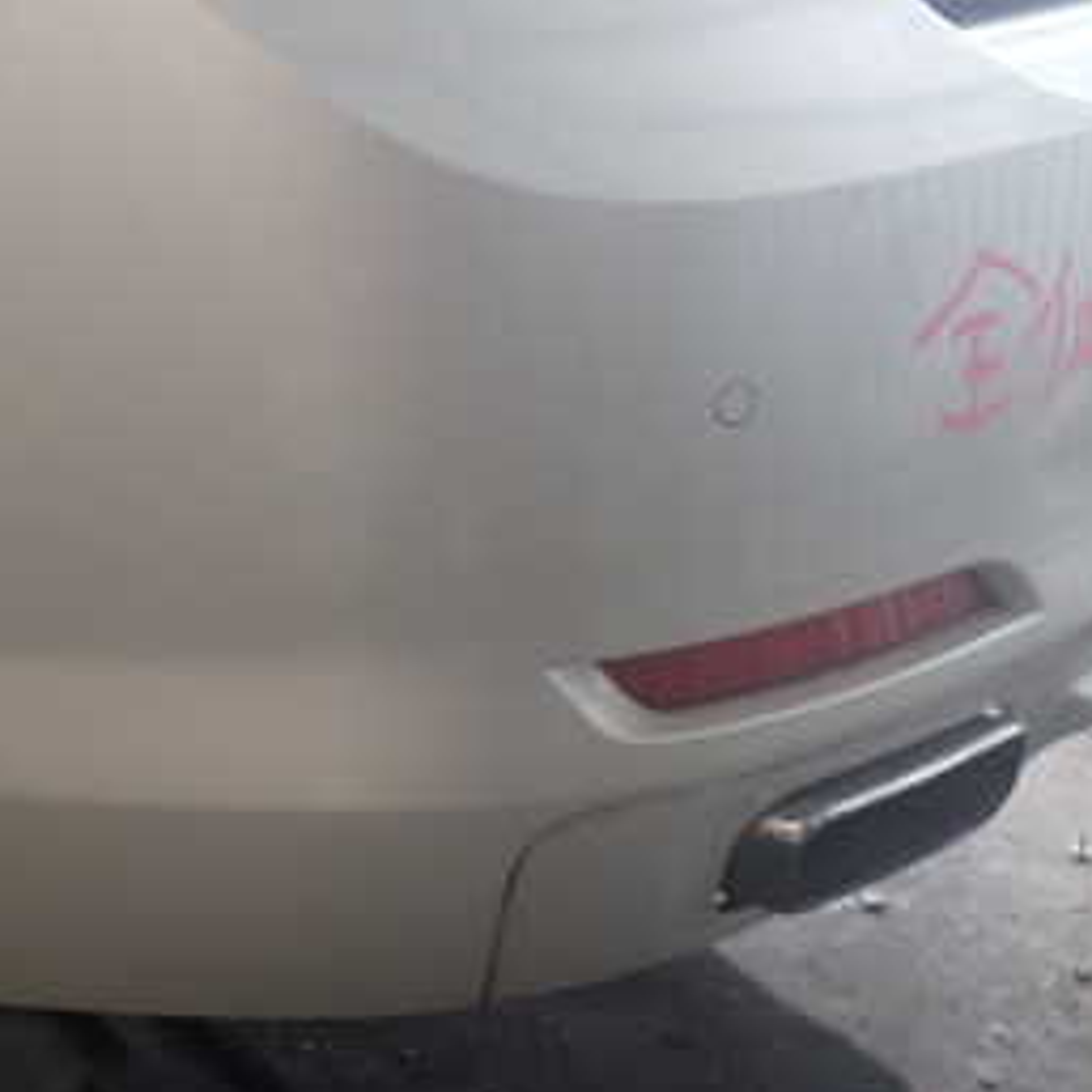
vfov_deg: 27.7
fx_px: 2213
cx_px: 178
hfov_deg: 27.0
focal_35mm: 62
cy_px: 510
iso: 200
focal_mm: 5.4
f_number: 2.3
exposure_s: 1/50
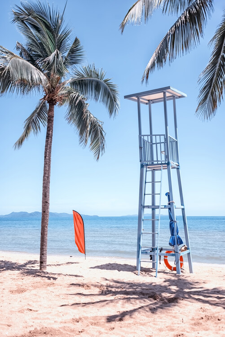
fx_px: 300
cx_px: 112
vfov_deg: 58.7
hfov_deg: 41.2
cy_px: 168
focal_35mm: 32
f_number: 4
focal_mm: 32
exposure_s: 1/640
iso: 64
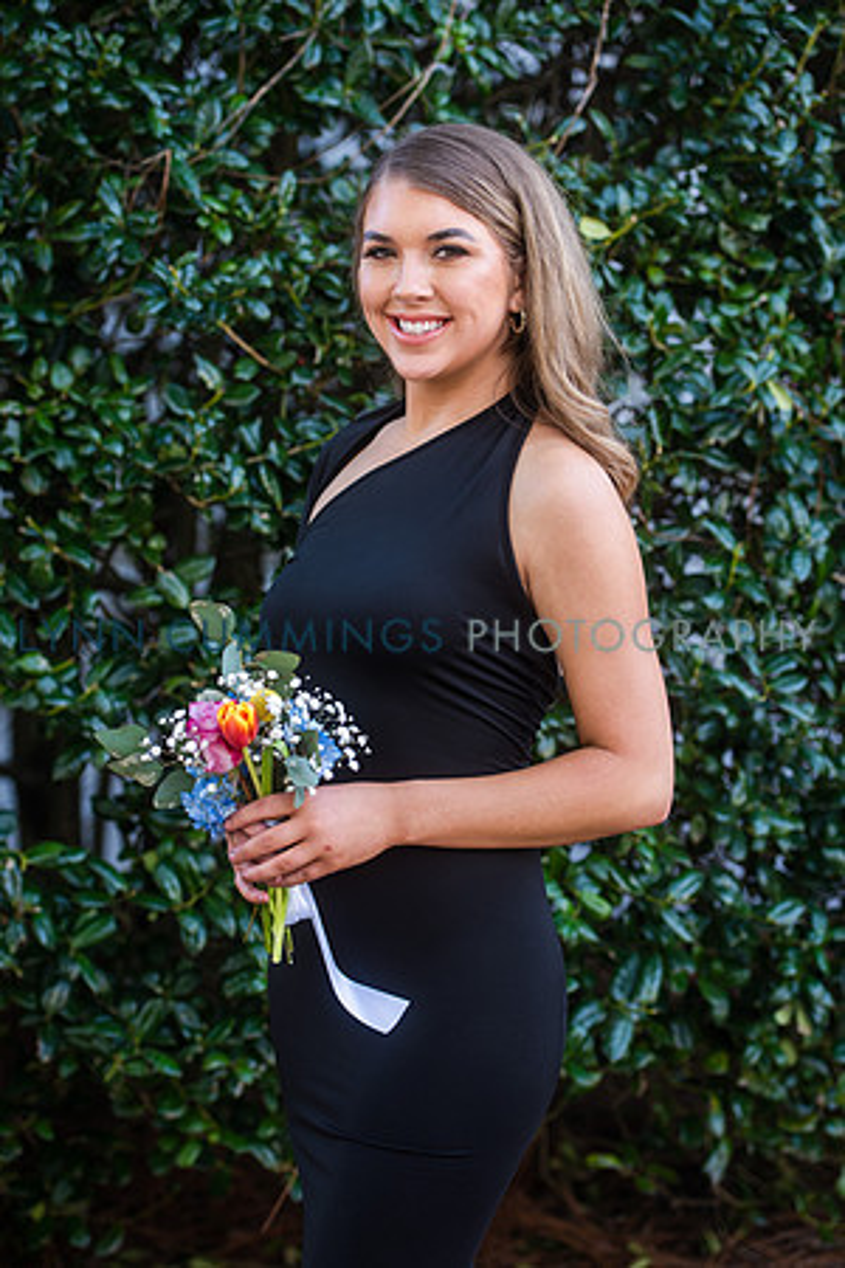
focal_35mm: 82
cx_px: 422
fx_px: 2887
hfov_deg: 16.7
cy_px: 634
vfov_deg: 24.8
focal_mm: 82
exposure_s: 1/125
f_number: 3.5
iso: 80
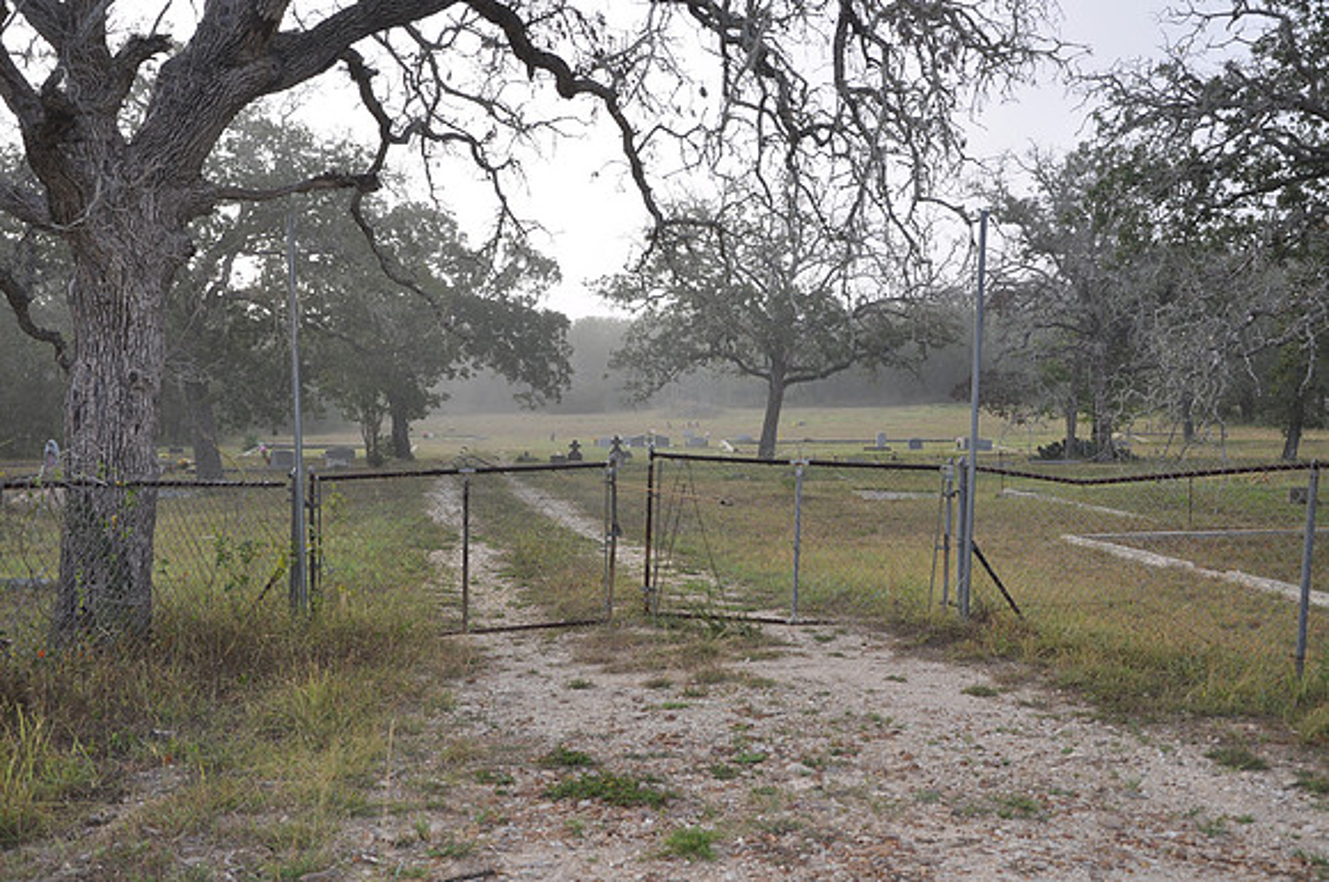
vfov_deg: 31.8
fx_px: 1548
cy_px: 441
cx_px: 664
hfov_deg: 46.5
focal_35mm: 42
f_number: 6.3
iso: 200
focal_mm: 28
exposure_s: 1/200
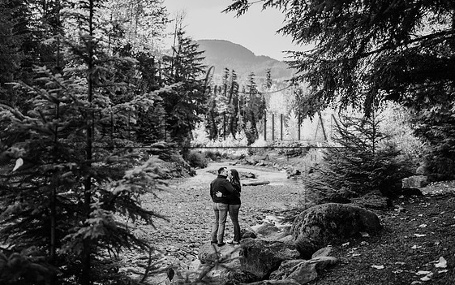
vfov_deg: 32.8
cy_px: 129
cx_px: 230
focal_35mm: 39
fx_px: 484
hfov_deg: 50.4
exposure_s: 1/1600
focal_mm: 35
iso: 400
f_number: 1.8
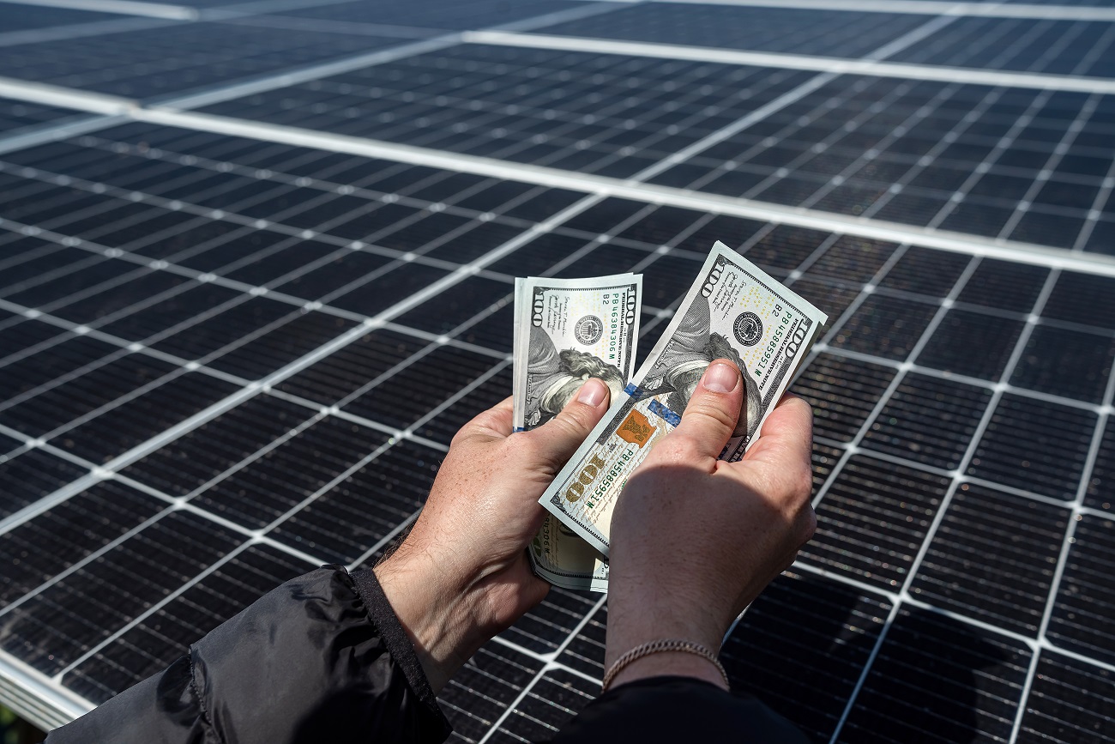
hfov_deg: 55.8
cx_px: 558
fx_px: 1053
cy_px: 372
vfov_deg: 38.9
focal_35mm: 34
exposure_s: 1/1250
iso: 125
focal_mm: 34
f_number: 5.6
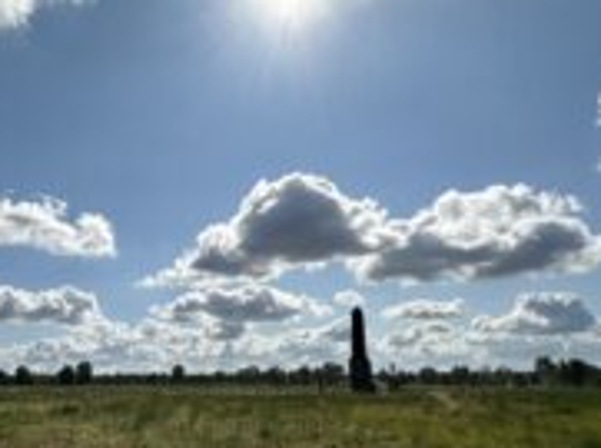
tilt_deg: +5.2
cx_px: 93
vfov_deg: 43.8
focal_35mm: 31
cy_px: 335
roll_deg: -0.1
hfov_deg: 53.2
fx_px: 537
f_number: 2.2
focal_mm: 2.22
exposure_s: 1/6897
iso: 50
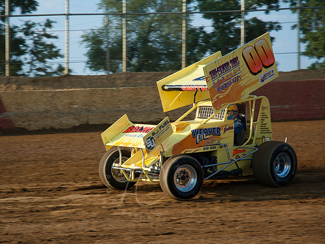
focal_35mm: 115
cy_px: 122
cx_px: 144
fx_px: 1080
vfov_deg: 12.9
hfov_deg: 17.1
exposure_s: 1/500
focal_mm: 70
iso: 200
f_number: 5
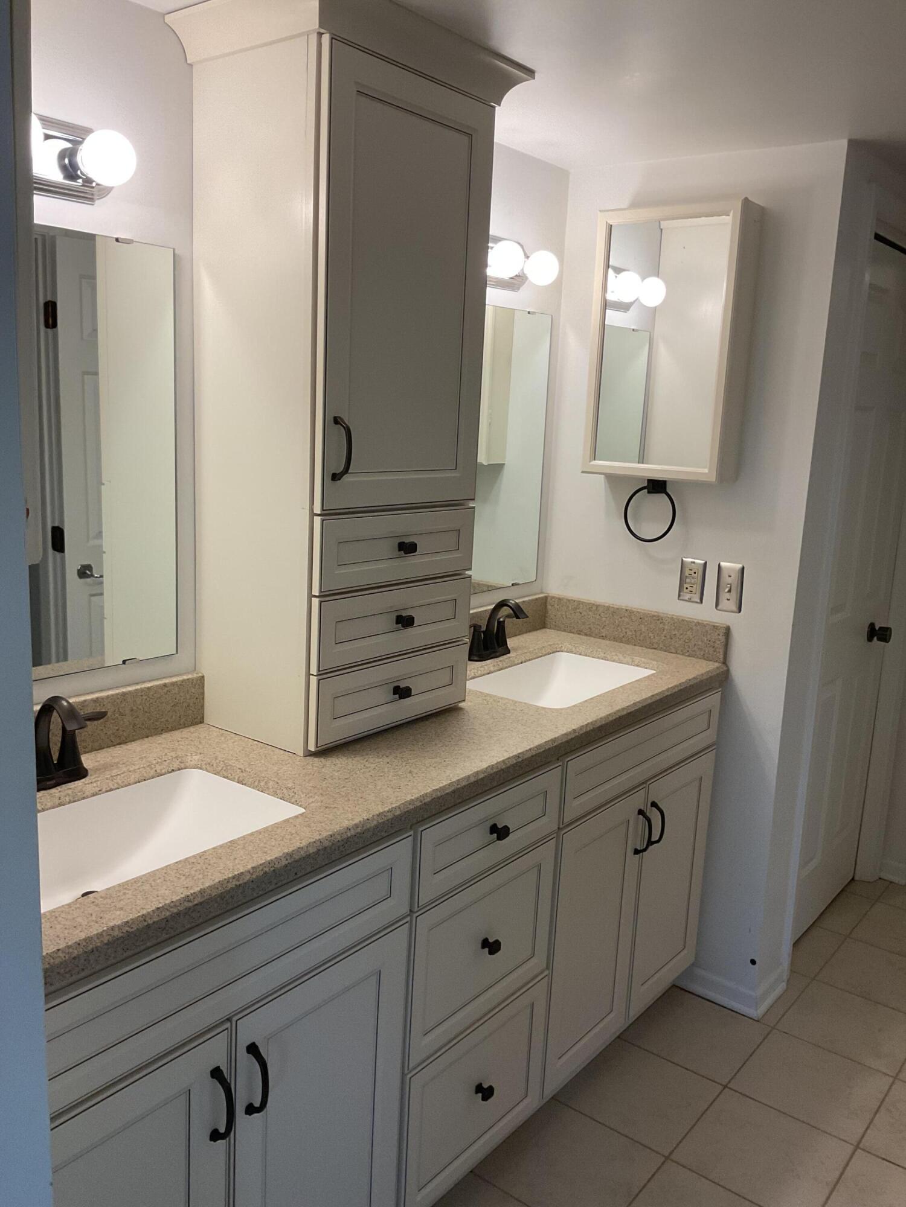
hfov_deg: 48.2
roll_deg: -1.4
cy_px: 604
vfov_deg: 61.7
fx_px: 1012
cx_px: 453
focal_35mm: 29
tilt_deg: -10.7
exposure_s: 1/120
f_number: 1.8
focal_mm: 3
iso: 64
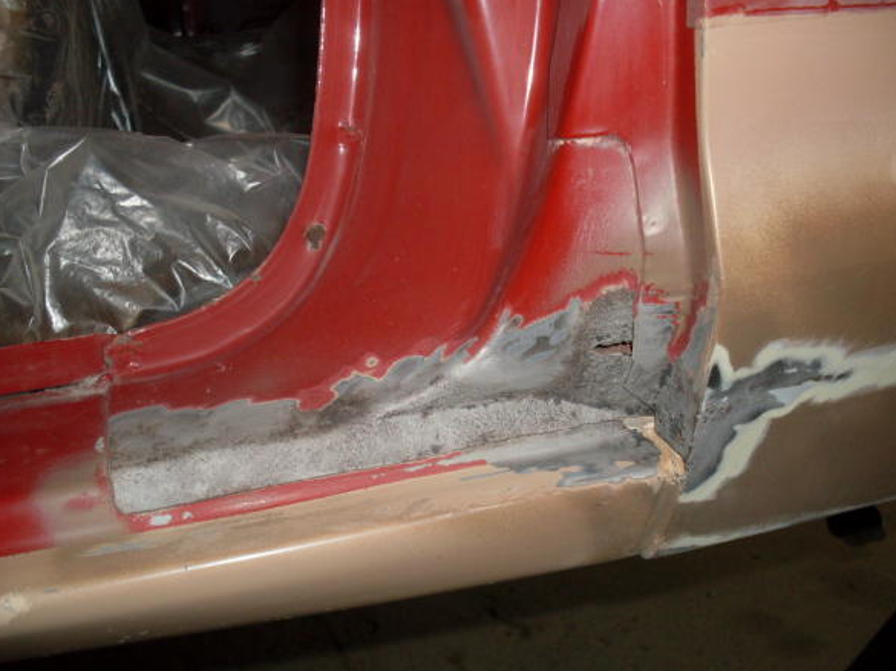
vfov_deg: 36.8
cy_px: 340
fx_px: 1009
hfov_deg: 47.9
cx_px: 455
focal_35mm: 39
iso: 100
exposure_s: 1/45
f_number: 2.8
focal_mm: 6.3
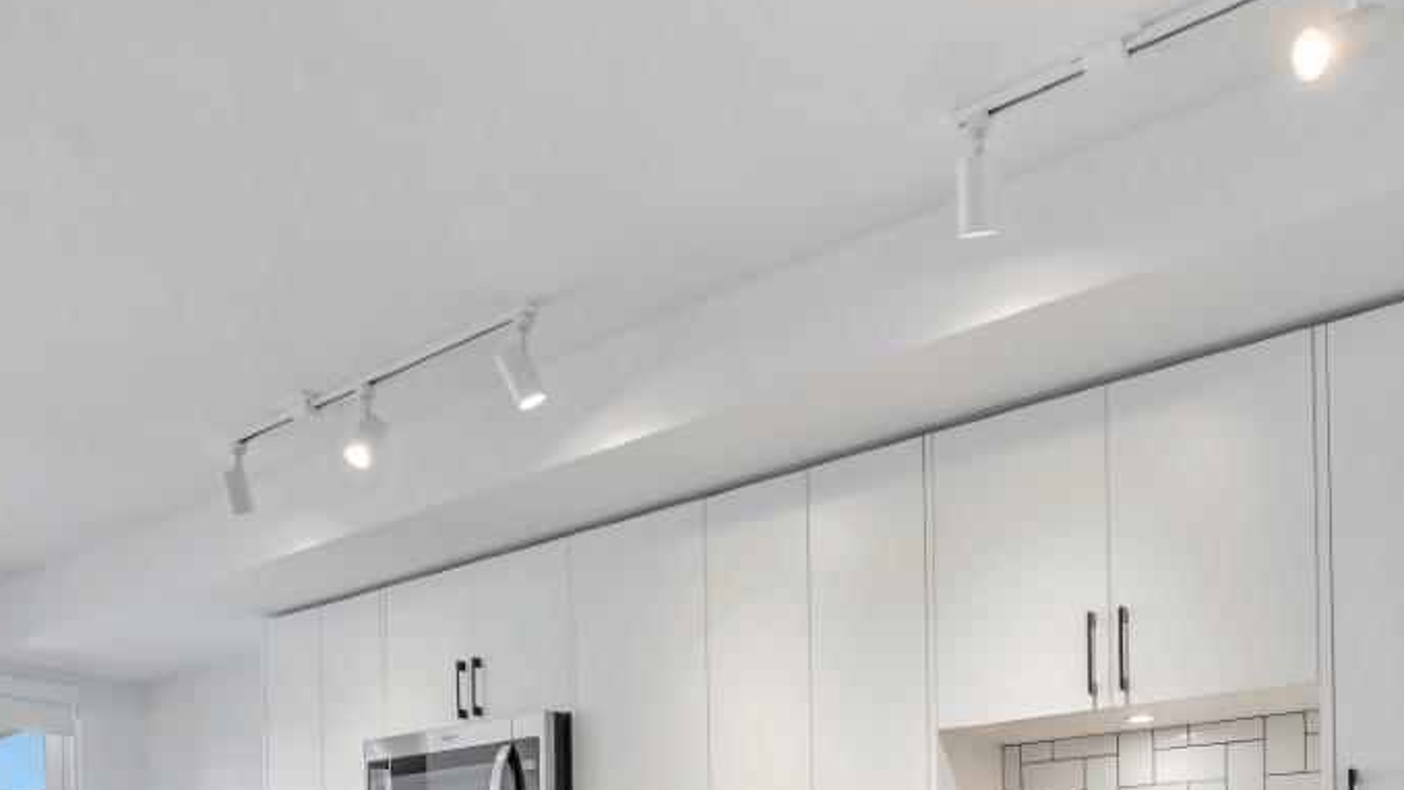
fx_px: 1303
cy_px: 926
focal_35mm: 35
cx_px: 695
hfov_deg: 56.6
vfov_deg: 29.4
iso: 400
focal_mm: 14
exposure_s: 1/40
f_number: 8
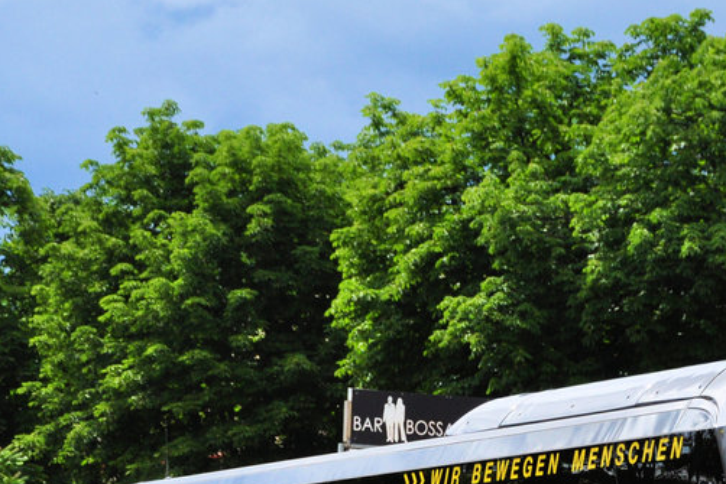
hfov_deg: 11.4
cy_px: 513
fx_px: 3611
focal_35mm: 179
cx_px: 589
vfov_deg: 7.6
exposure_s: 1/2500
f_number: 5
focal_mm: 50
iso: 500
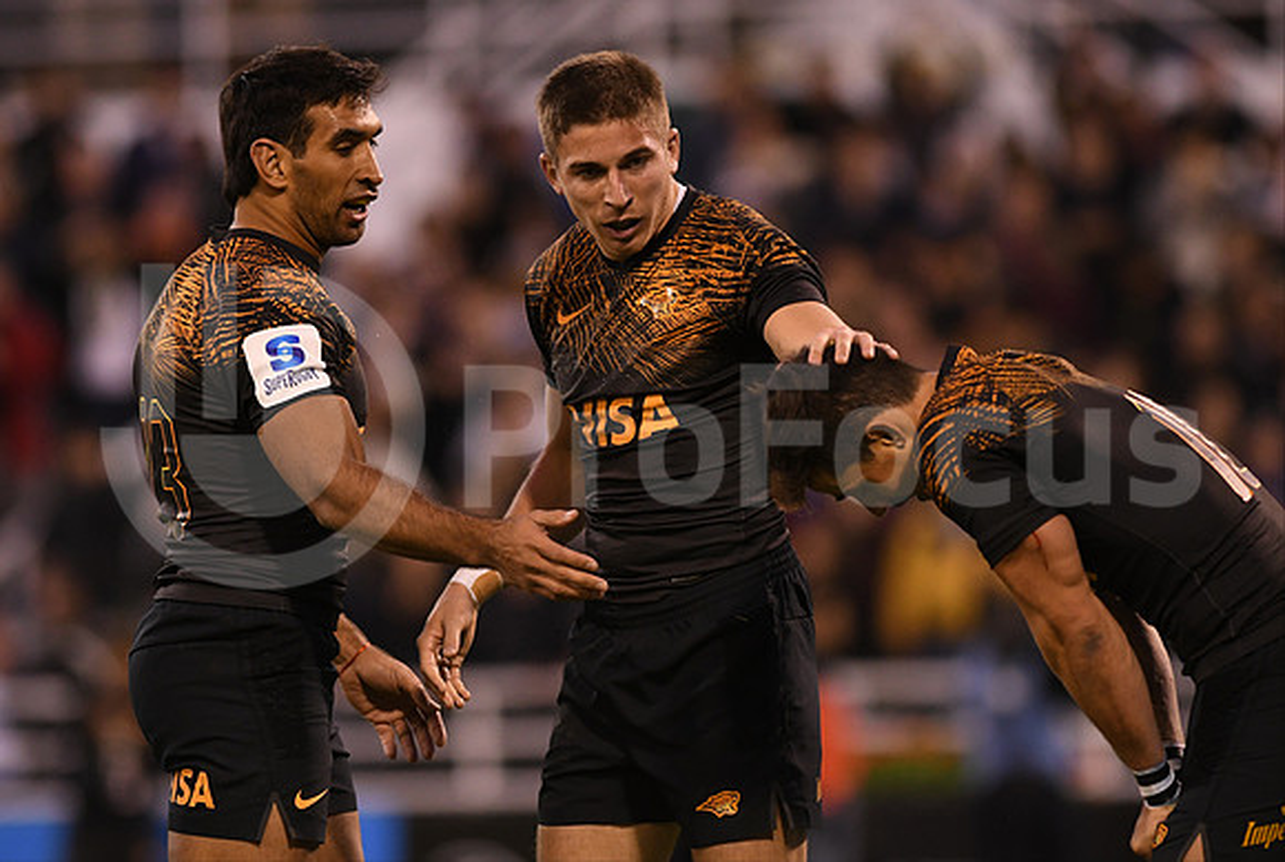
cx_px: 642
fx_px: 16091
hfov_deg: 4.6
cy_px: 431
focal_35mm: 450
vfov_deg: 3.1
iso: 2000
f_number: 2.8
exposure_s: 1/1000
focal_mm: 300
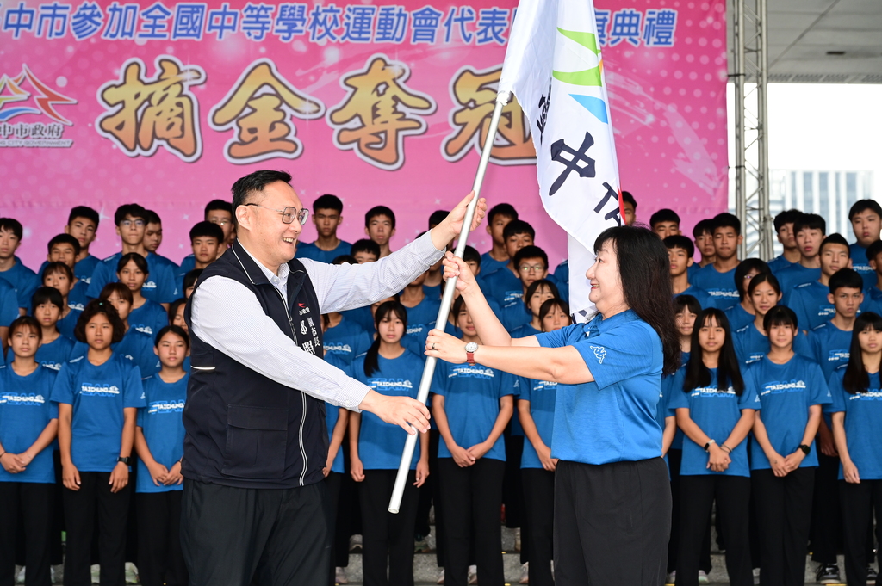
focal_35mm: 73
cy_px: 293
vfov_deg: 18.6
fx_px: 1787
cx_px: 441
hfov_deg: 27.7
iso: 1600
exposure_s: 1/640
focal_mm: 73
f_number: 6.3
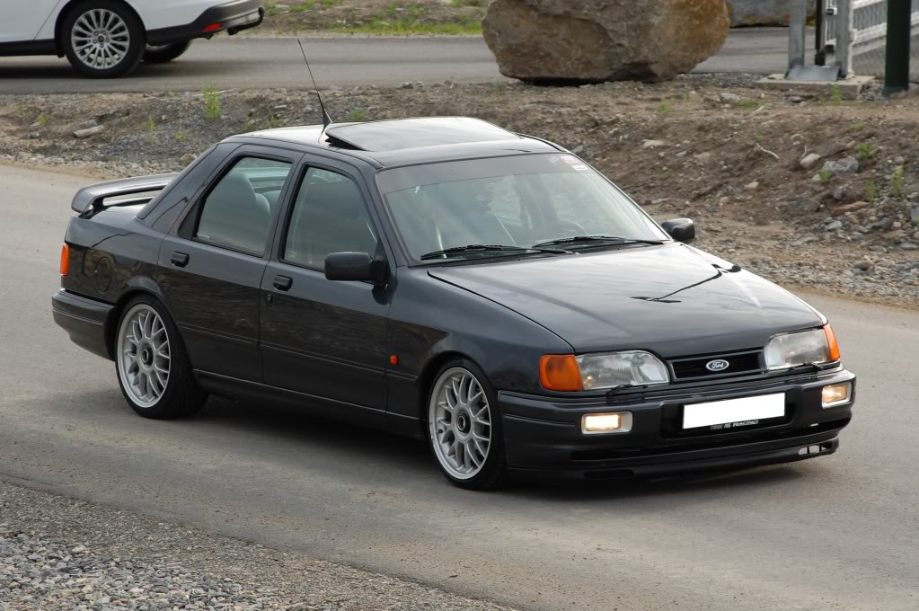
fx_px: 5738
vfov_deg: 6.1
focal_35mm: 225
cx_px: 460
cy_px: 306
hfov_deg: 9.2
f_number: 7.1
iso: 200
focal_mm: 150
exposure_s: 1/250
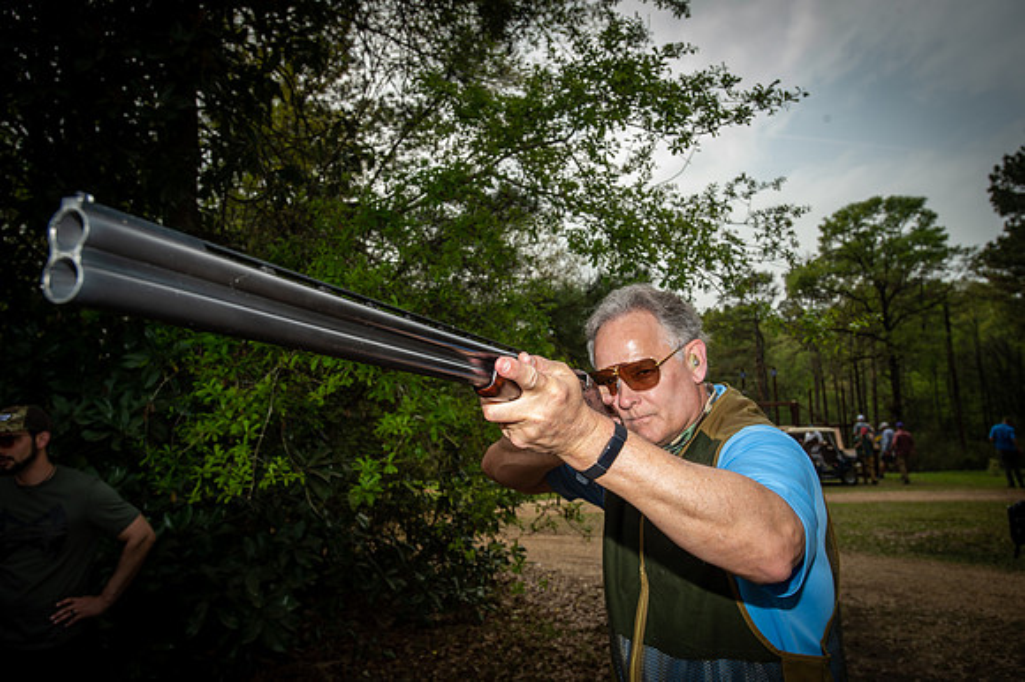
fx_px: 797
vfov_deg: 46.4
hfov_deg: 65.5
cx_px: 512
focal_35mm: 28
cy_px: 341
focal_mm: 28
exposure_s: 1/250
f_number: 8
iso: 125
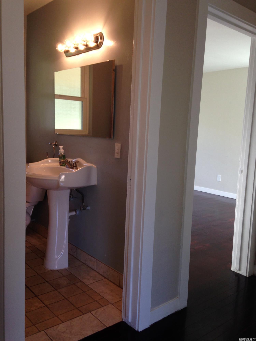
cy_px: 170
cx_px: 128
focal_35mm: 33
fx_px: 325
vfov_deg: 55.4
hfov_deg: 42.9
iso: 50
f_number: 2.4
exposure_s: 1/40
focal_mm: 4.12
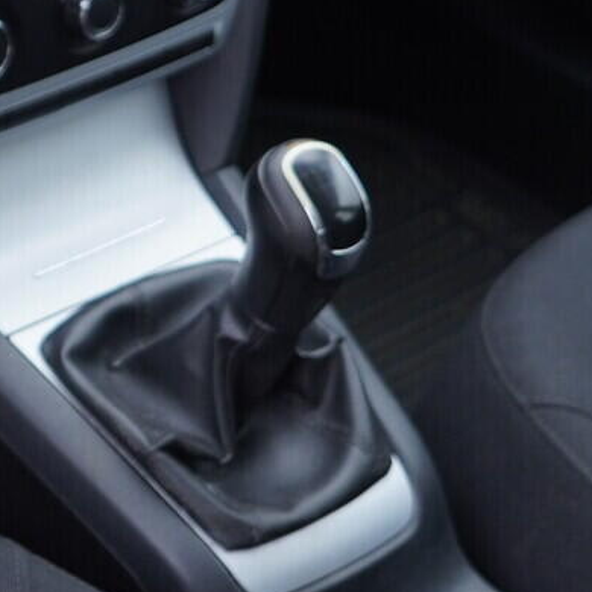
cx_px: -490
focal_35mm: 113
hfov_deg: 13.7
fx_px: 2186
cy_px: -18
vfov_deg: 15.1
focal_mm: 24
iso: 250
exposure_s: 1/40
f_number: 2.8
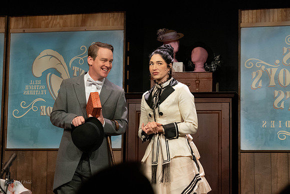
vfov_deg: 14.1
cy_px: 97
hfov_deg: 21.0
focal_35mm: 97
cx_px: 145
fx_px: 783
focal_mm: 90
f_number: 5.6
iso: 4000
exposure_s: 1/400
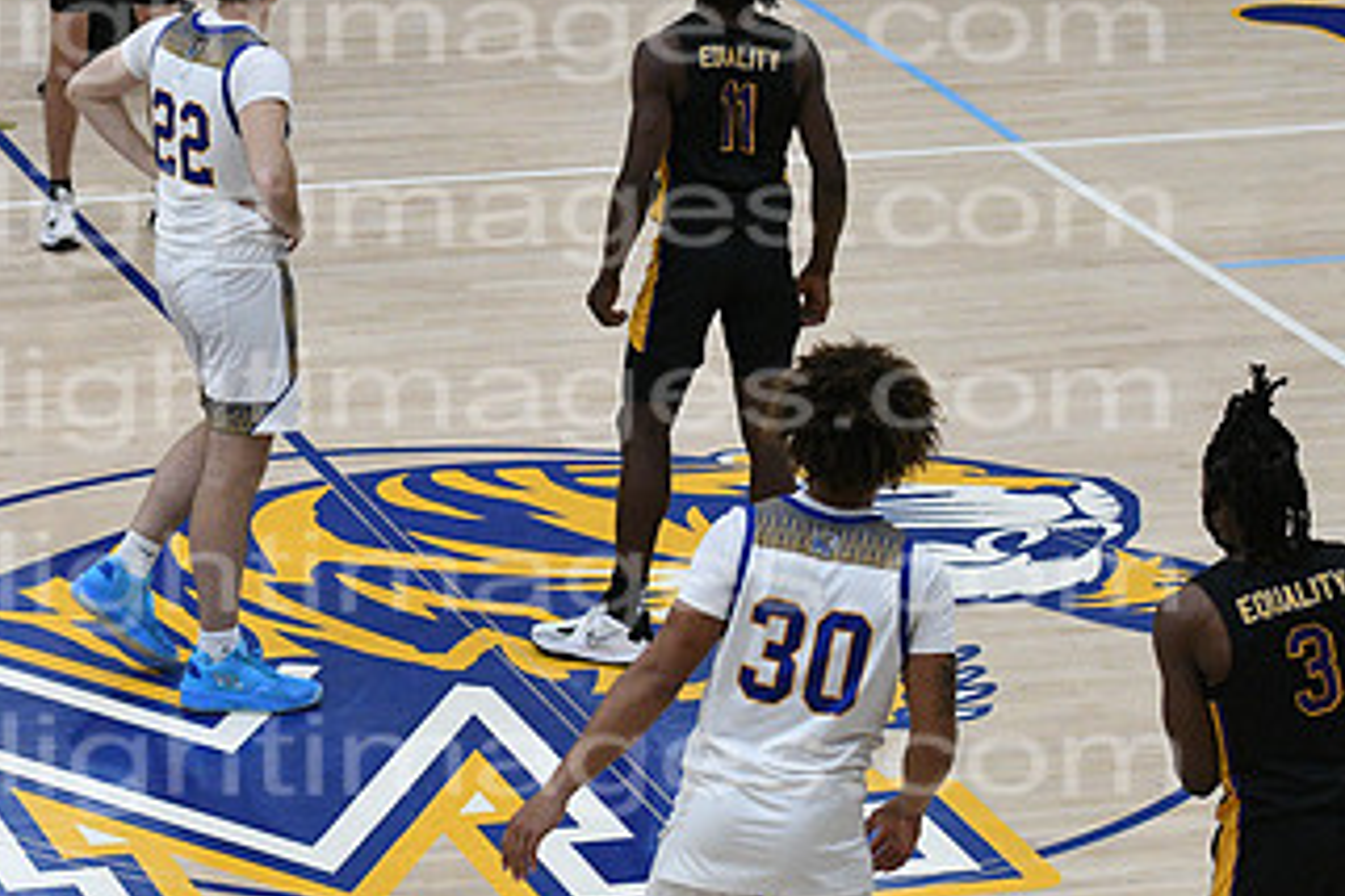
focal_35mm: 190
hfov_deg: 10.8
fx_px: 7098
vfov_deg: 7.2
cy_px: 308
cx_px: 230
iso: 5000
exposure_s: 1/800
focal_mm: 70
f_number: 3.5
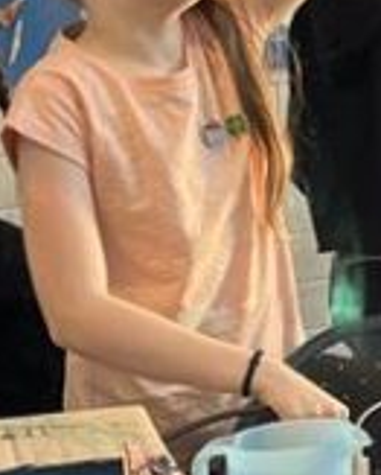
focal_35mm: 159
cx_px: 759
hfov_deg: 9.2
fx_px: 2235
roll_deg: +0.4
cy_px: 160
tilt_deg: -9.1
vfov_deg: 12.1
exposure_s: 1/100
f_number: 1.6
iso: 100
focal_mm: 5.1
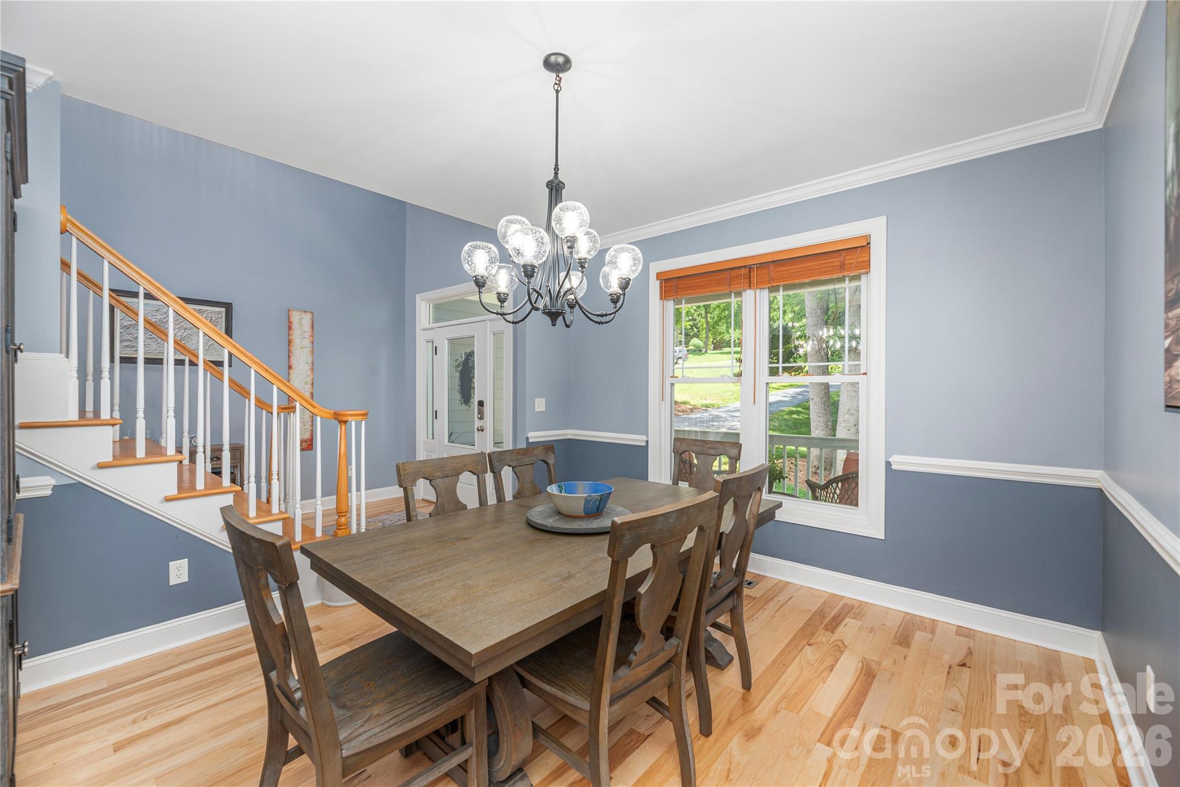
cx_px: 590
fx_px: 459
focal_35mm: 14
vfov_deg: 81.2
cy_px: 394
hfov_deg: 104.2
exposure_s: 1/80
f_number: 8
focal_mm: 14
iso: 320
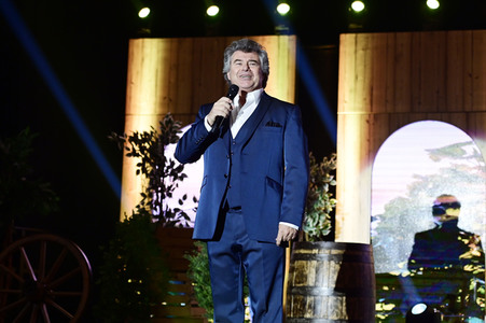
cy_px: 162
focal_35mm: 70
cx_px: 243
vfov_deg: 19.4
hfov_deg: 28.9
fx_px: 944
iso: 2000
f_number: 2.8
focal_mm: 70
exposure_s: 1/320
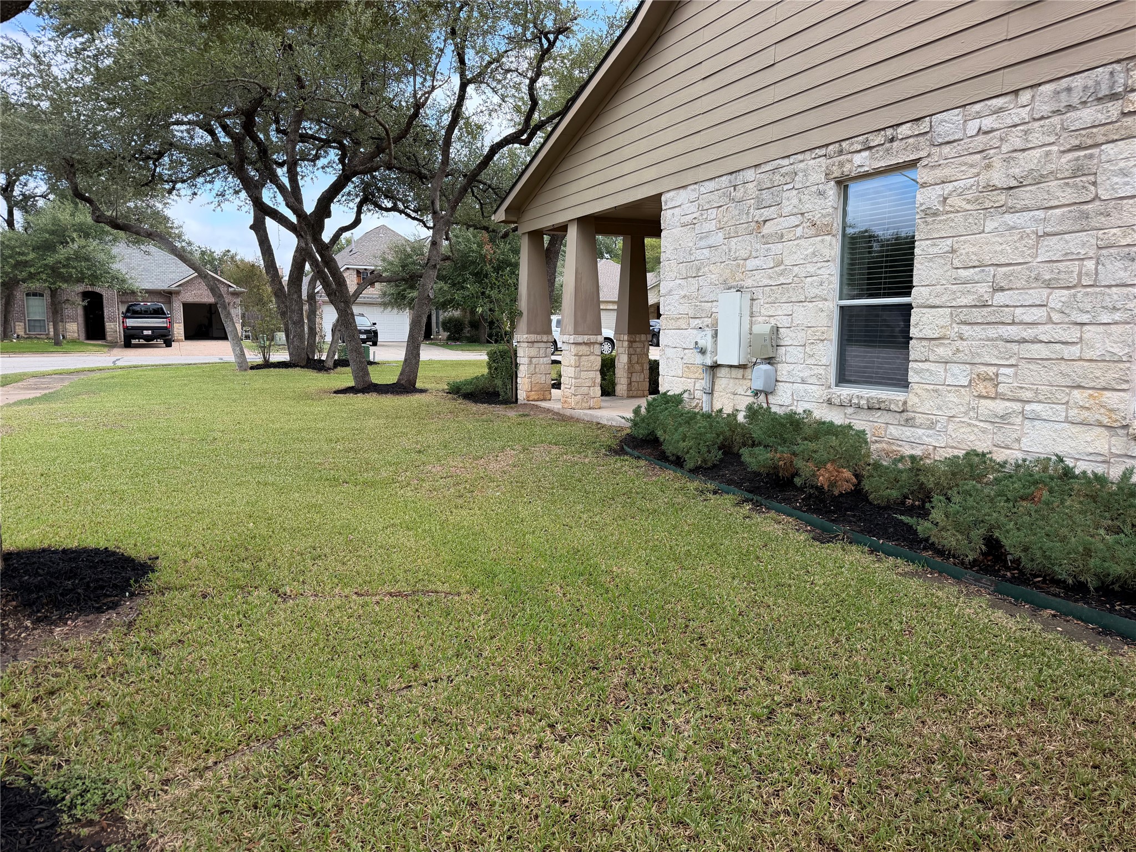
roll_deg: -0.2
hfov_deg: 71.6
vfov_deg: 56.8
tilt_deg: -7.3
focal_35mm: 24
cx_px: 568
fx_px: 788
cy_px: 426
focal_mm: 6.76
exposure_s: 1/1032
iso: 100
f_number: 1.78
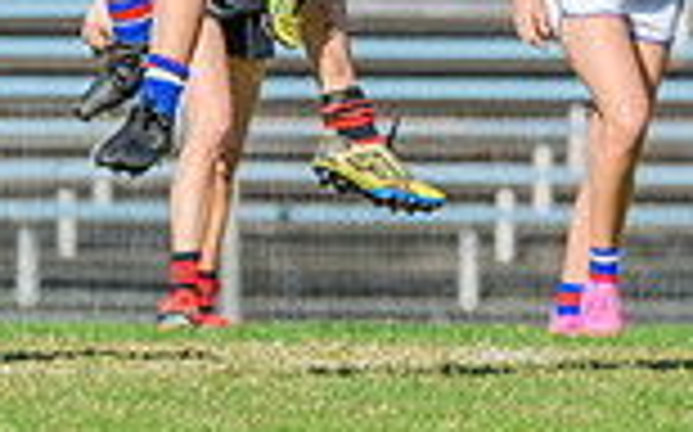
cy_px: -362
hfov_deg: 1.2
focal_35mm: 1792
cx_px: 237
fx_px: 33820
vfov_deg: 0.7
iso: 640
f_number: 9
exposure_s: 1/1600
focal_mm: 420
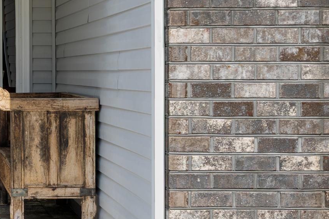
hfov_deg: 20.0
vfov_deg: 14.0
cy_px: 55
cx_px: -47
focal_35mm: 97
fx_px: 886
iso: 125
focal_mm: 33
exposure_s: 1/1000
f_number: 8
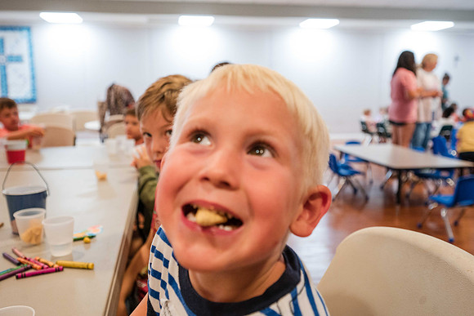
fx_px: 411
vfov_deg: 42.1
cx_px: 233
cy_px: 151
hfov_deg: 60.0
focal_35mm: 31
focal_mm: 29
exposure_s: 1/125
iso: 2800
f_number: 4
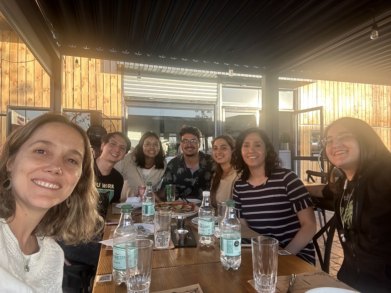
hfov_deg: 73.9
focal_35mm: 23
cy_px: 146
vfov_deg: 58.9
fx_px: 260
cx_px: 196
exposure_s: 1/159
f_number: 1.9
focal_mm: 2.69
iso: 32
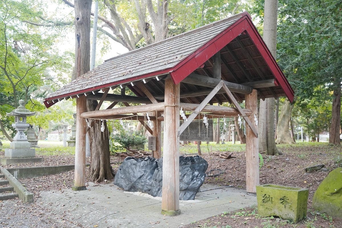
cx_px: 171
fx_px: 313
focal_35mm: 33
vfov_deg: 40.0
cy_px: 114
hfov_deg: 57.2
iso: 1600
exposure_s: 1/160
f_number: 3.2
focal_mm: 33
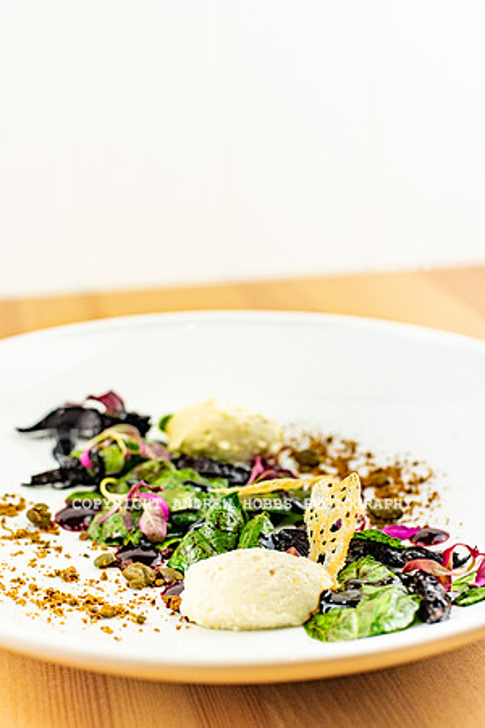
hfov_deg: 27.0
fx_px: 1010
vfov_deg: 39.6
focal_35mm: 50
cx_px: 242
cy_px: 364
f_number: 5.6
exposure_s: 1/400
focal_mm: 50
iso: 400
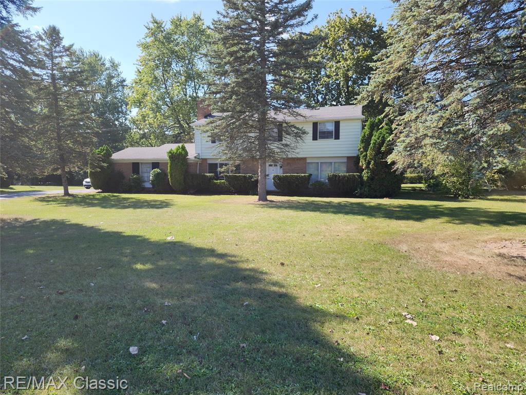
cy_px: 198
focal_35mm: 23
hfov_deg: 73.9
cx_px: 263
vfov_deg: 58.9
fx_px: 349
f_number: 1.8
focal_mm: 6.4
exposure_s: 1/531
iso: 12
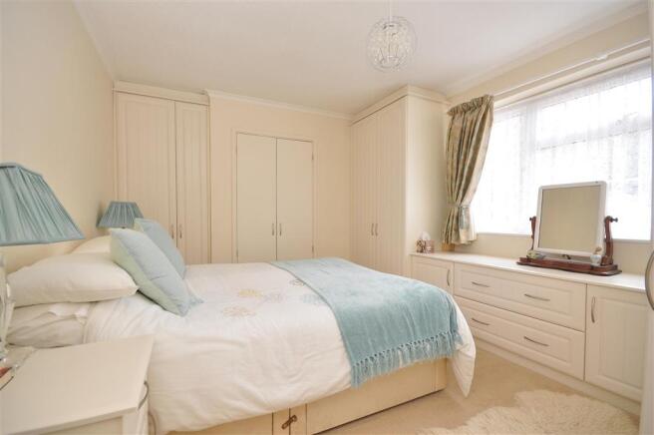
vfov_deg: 77.2
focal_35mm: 15
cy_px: 218
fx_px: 272
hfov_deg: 100.4
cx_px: 327
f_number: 9
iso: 200
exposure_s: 1/8
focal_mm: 10
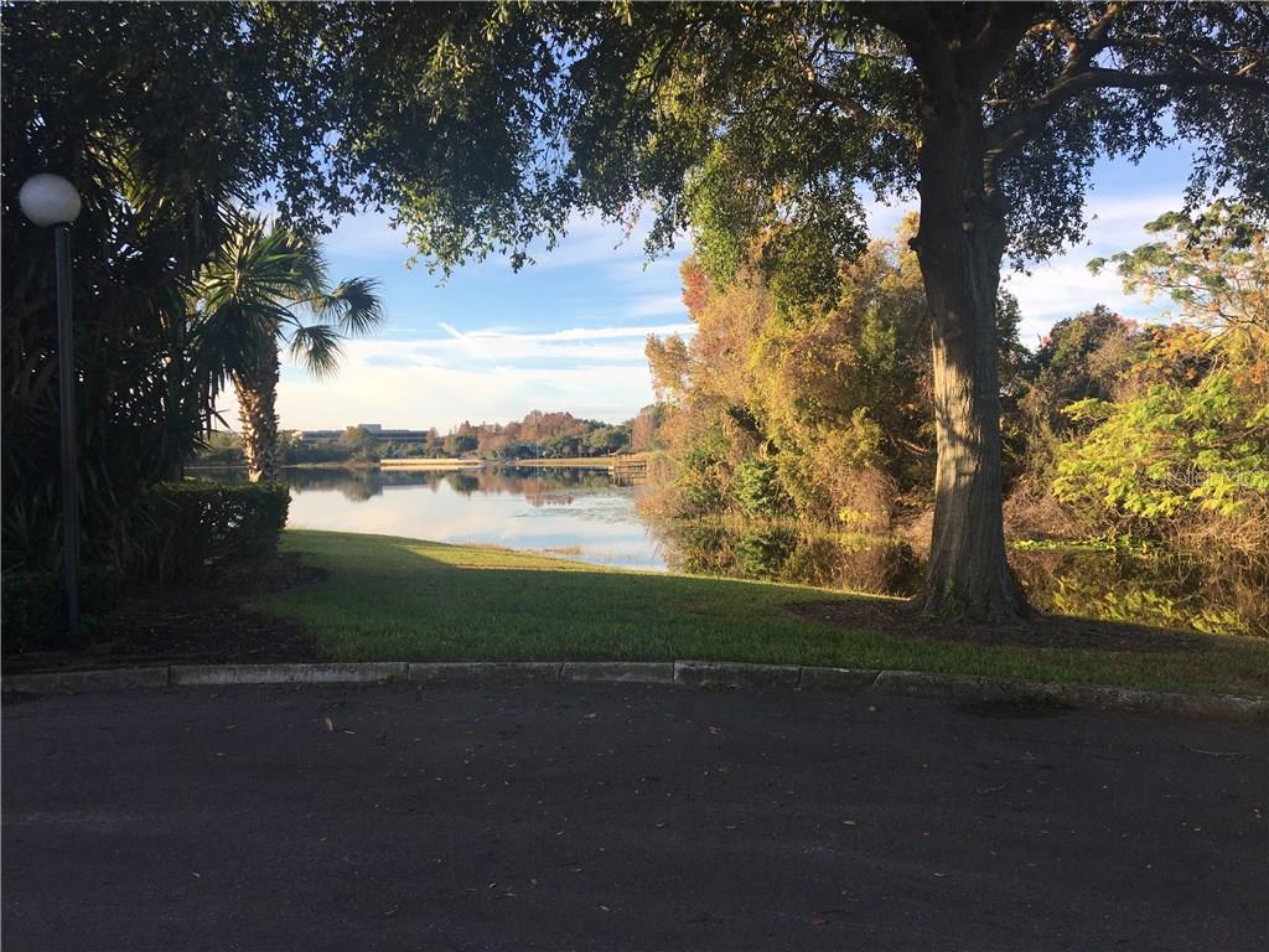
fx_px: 1063
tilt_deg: -0.9
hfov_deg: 61.7
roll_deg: +0.9
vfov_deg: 48.2
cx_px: 634
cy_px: 476
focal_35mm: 29
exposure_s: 1/674
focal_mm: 4.15
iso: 25
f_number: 2.2
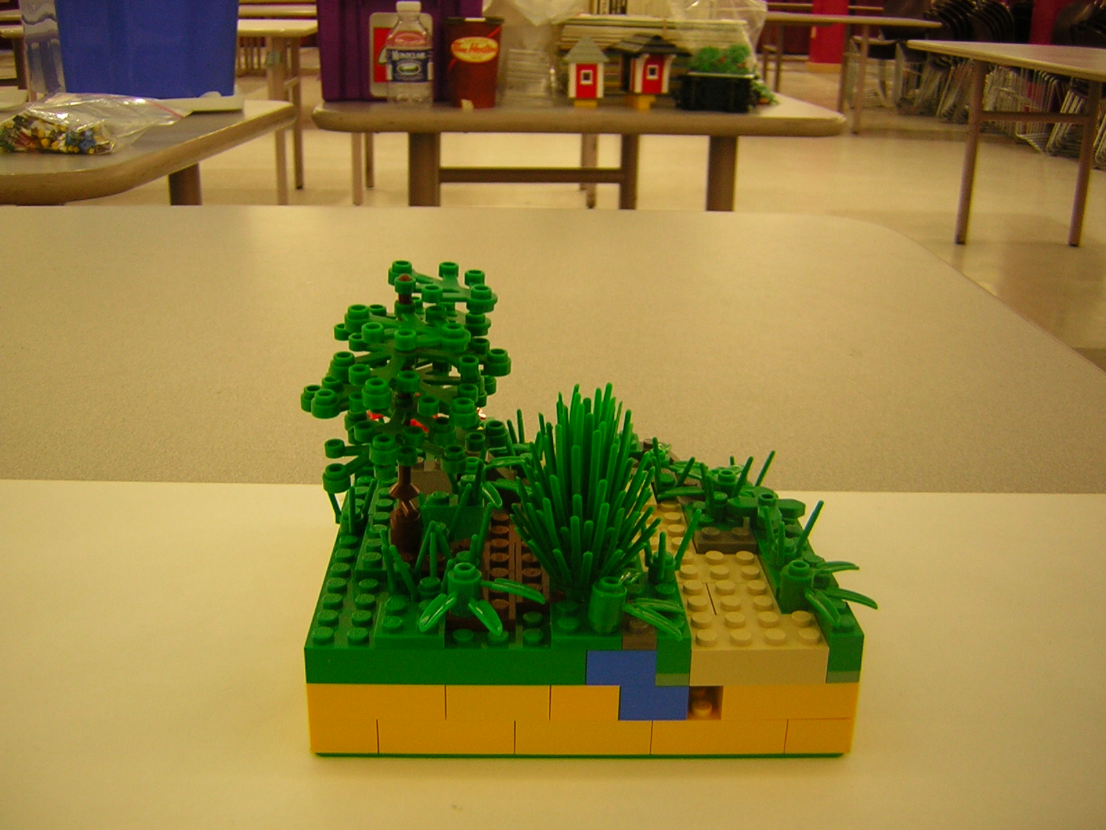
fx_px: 1150
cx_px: 553
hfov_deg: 51.4
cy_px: 415
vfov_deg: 39.7
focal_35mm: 36
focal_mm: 4.7
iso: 50
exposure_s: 1/7.3
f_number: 2.6
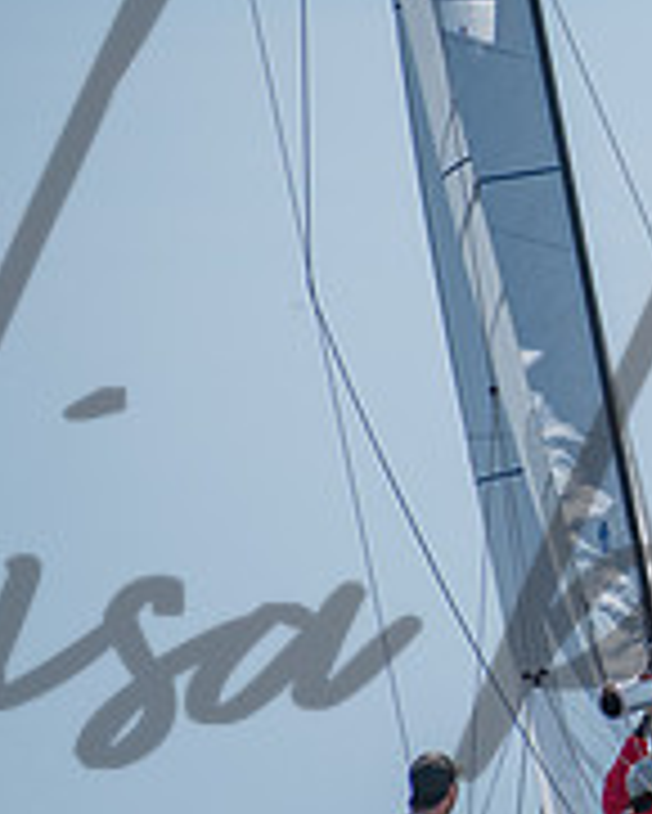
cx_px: 832
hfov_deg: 1.6
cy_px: 573
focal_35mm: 956
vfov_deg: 2.0
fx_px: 23040
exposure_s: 1/1250
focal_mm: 210
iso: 200
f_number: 6.3
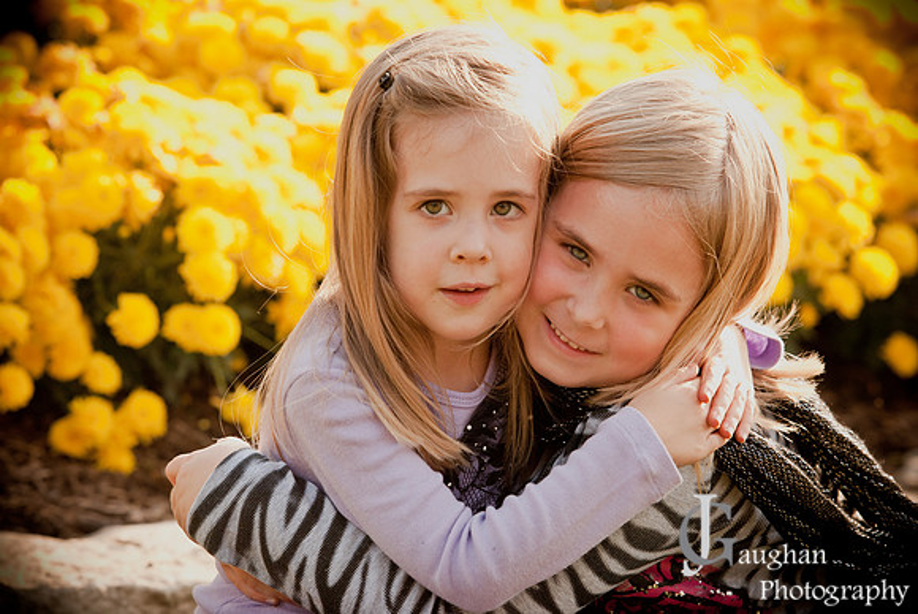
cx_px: 459
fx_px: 6317
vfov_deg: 5.6
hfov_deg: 8.3
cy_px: 307
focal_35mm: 248
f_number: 4
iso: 250
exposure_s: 1/320
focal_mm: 165
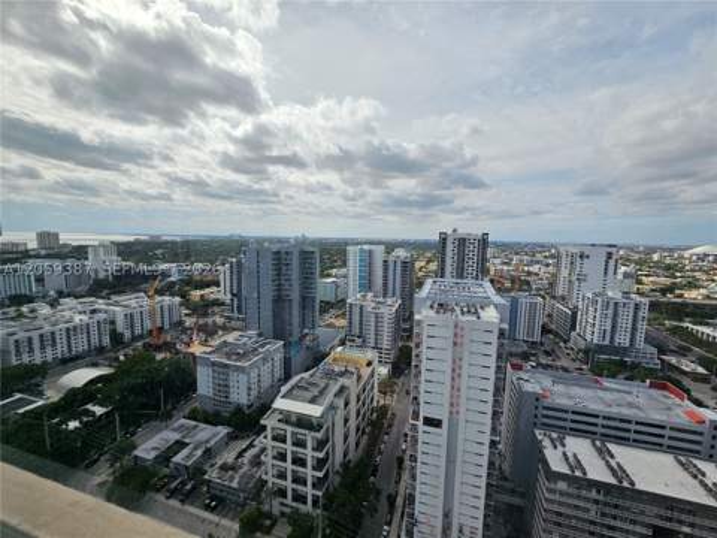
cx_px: 358
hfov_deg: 106.2
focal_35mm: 13
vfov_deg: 89.9
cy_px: 269
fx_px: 269
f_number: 2.2
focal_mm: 2.2
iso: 50
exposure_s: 1/1654
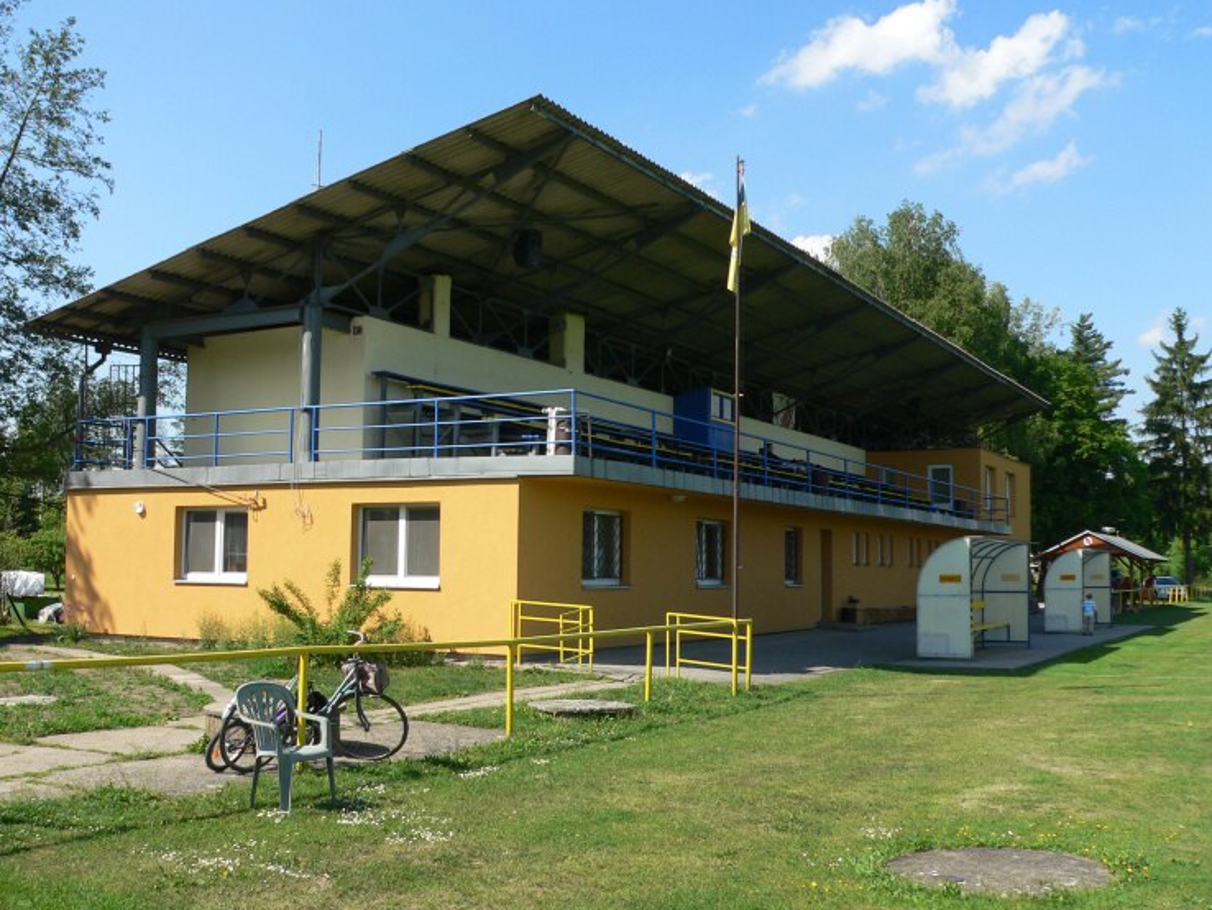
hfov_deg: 47.8
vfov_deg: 36.8
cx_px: 570
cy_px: 430
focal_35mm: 39
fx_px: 1366
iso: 80
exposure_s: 1/500
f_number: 4
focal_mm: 6
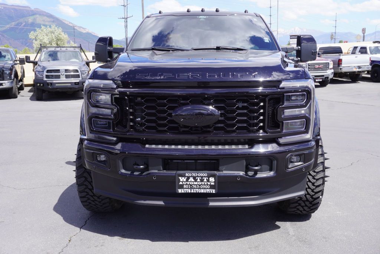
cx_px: 190
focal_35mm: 36
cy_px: 127
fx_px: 380
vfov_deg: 36.9
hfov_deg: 53.1
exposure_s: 1/125
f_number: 8
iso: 100
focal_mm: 24
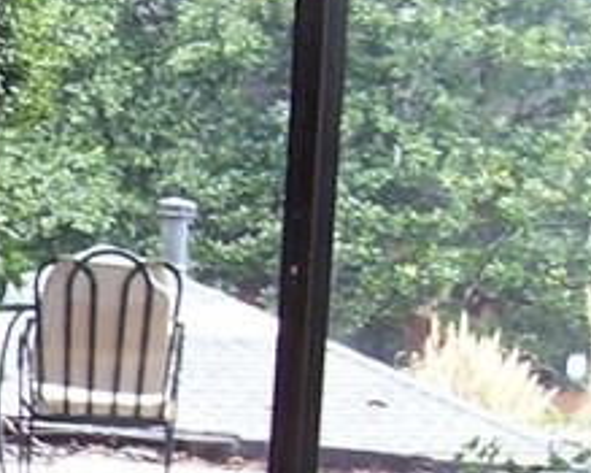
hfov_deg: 11.3
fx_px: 2710
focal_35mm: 155
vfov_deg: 9.8
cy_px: 608
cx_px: -556
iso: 125
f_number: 2.7
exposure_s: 1/60
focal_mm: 5.6
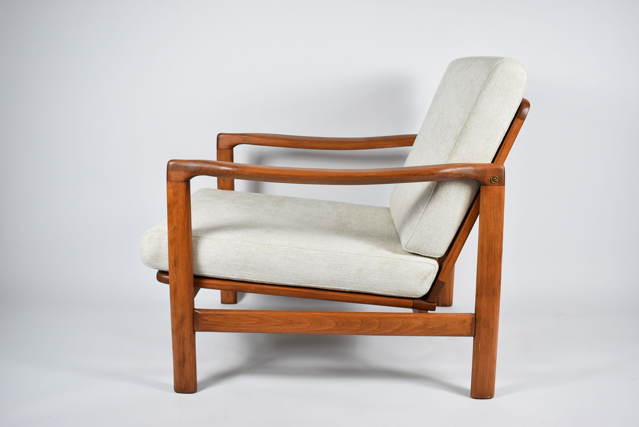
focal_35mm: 38
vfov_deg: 35.6
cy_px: 214
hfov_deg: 51.2
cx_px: 320
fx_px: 666
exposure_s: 1/125
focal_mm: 25
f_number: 5
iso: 800
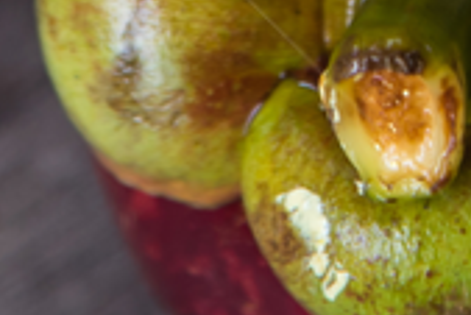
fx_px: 11169
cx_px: 64
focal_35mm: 853
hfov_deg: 2.4
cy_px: -743
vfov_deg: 1.6
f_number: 4
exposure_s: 1/100
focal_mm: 120
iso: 100
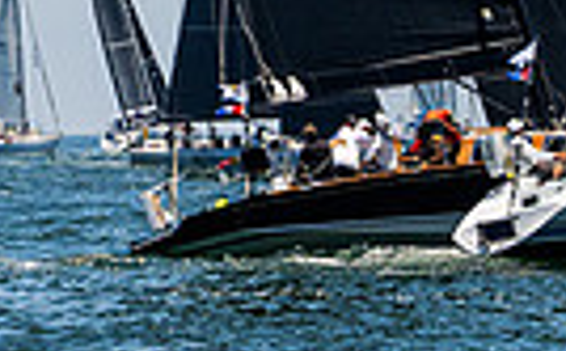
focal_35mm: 473
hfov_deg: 4.5
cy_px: -333
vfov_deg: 2.7
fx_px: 7278
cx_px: 180
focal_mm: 84
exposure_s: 1/2500
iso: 500
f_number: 8
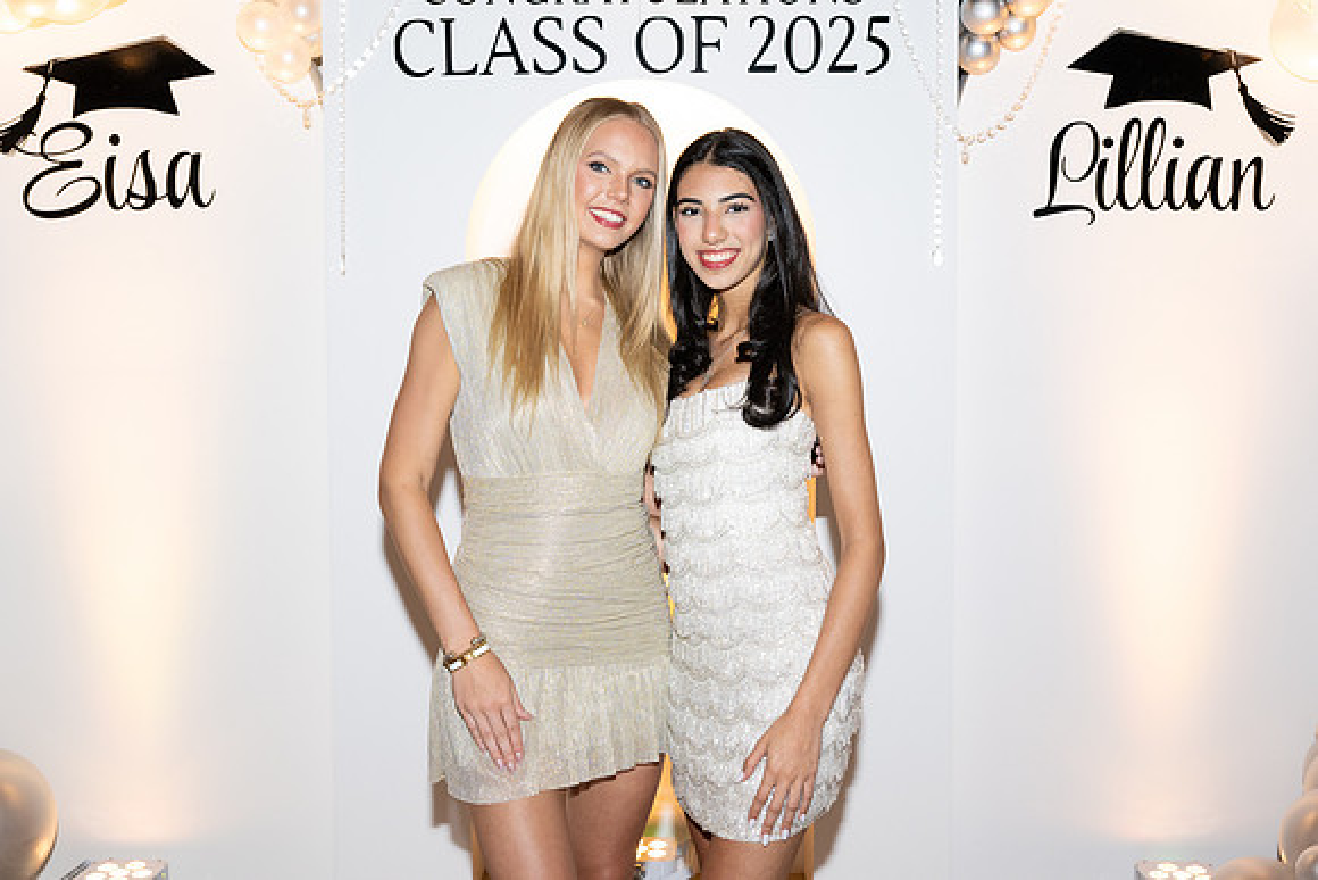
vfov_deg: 31.9
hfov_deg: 46.4
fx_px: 1538
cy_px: 440
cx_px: 659
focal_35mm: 42
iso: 1000
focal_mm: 42
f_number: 5.6
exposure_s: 1/80
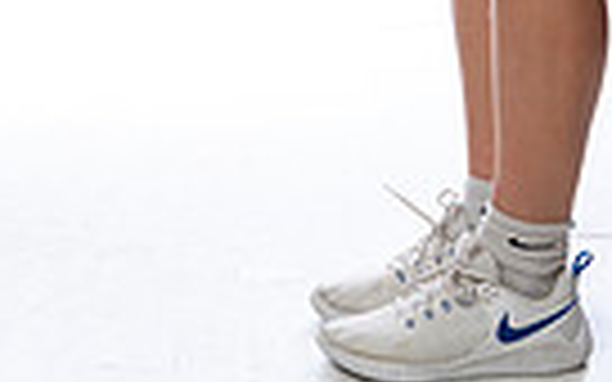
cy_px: -503
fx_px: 2802
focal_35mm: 168
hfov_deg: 12.5
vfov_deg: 7.4
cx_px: 261
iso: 640
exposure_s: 1/250
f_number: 5.6
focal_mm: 50
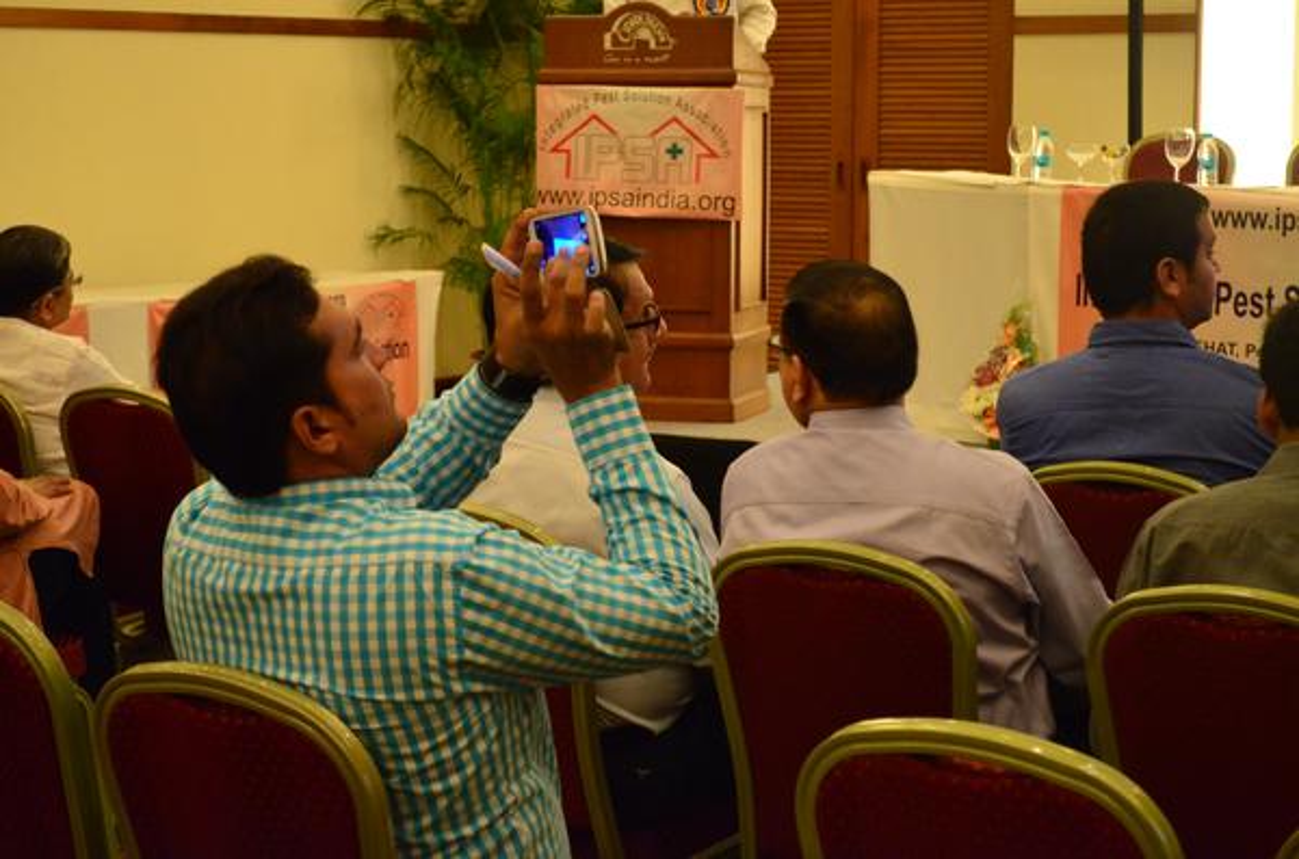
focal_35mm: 75
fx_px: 2700
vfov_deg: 18.1
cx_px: 650
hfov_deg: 27.1
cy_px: 430
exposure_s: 1/80
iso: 3200
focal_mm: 50
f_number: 5.6
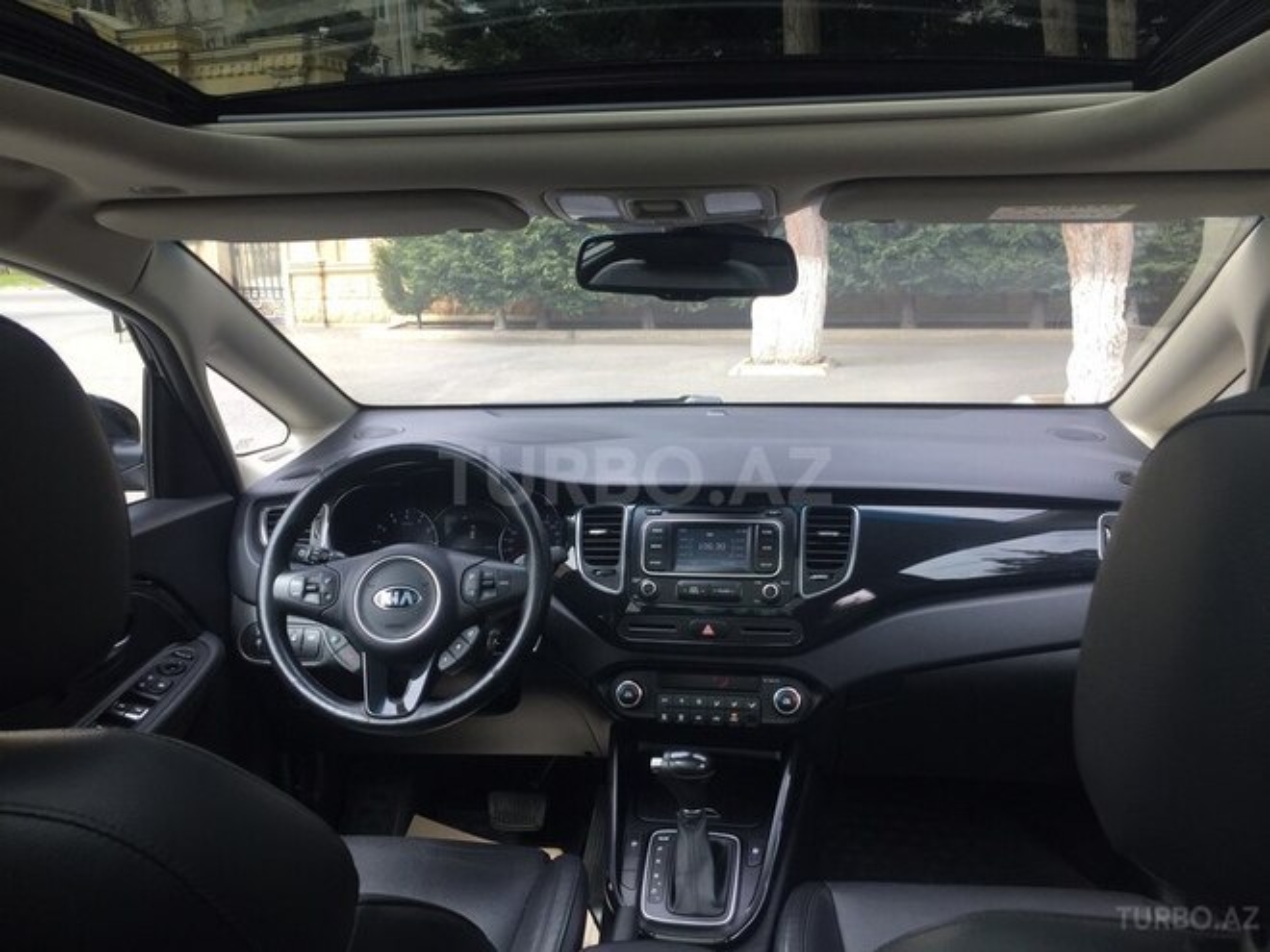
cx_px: 635
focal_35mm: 29
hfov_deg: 61.7
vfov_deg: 48.2
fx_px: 1064
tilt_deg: -12.3
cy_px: 476
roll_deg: +1.3
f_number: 2.2
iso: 32
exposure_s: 1/233
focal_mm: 4.15
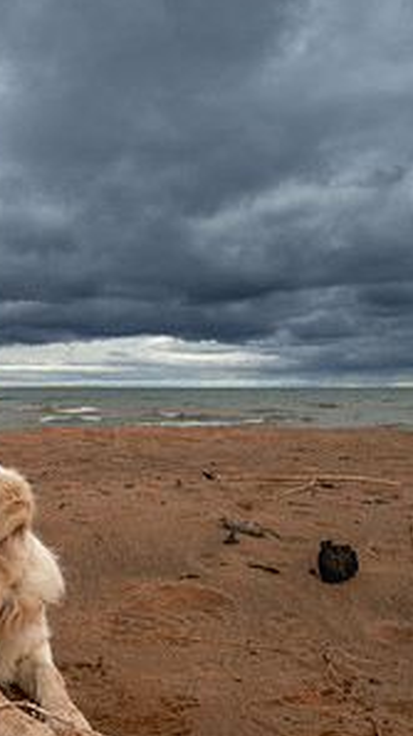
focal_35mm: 34
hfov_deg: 32.3
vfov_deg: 58.0
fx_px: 664
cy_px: 386
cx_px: 16
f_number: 8
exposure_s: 1/125
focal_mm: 15.5
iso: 200
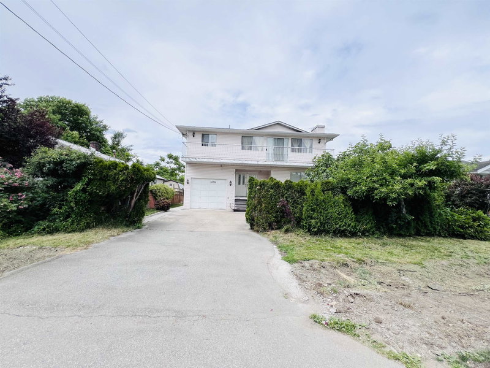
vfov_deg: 89.9
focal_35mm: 13
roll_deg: -1.3
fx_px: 184
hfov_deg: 106.2
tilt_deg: +3.2
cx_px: 245
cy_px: 184
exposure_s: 1/1277
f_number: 1.8
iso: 32
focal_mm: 1.57
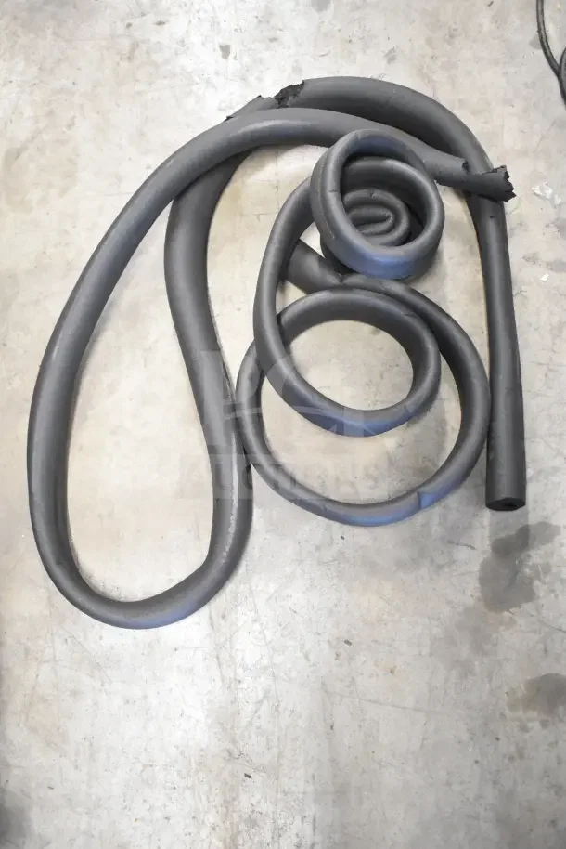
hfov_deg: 36.9
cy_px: 424
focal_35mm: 36
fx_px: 848
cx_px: 283
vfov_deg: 53.1
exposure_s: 1/40
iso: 5000
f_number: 3.8
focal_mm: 24
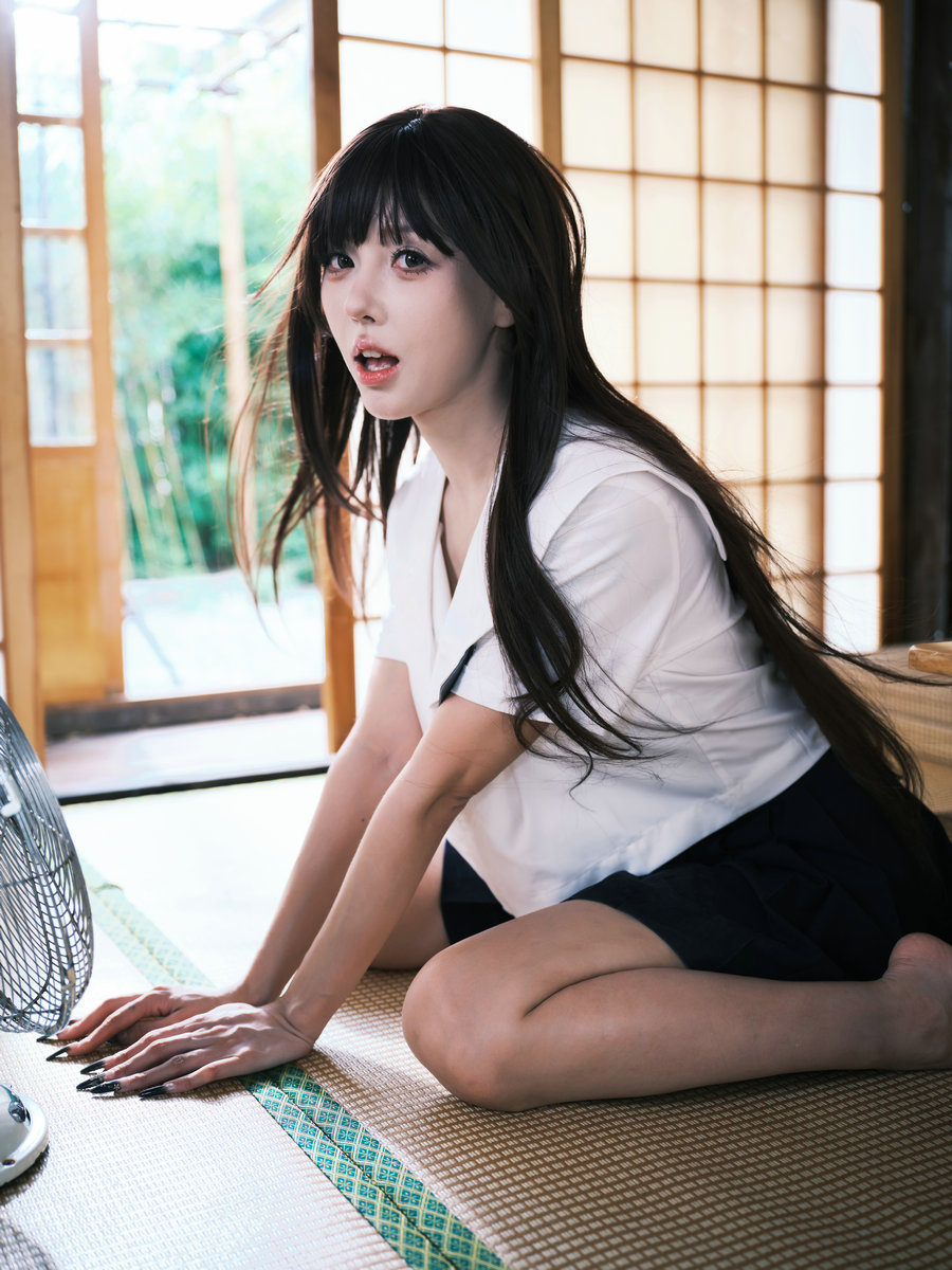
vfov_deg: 47.9
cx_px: 476
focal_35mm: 39
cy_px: 635
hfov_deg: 36.8
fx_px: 1430
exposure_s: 1/160
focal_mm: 49.8
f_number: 4
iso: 400
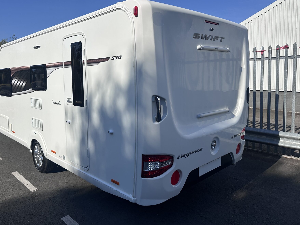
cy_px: 94
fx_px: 243
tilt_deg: -4.2
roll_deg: +0.0
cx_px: 134
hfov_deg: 63.3
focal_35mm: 28
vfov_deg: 49.6
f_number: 1.78
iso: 80
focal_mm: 6.86
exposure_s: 1/8929
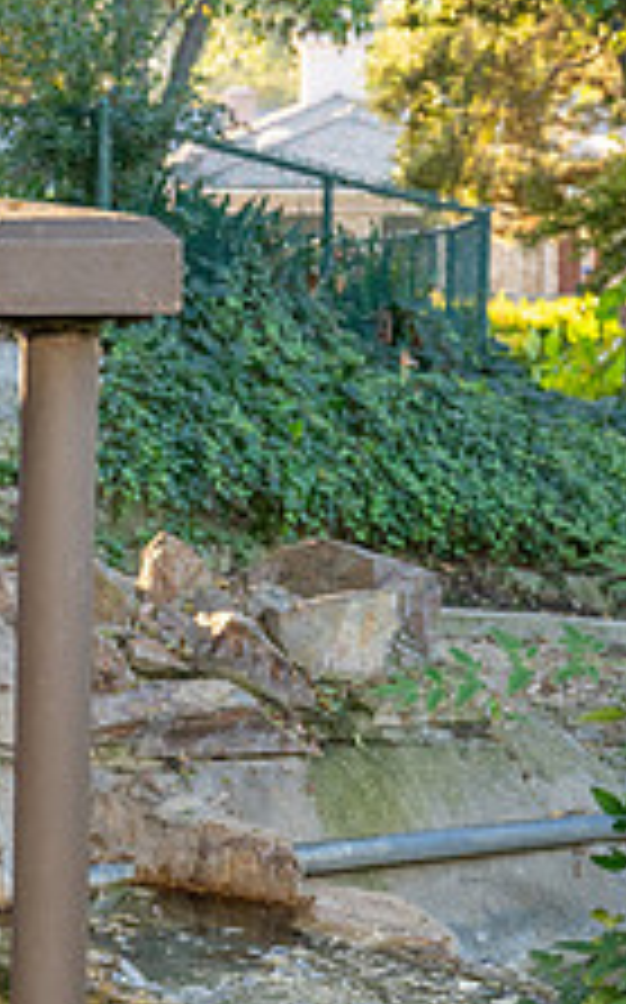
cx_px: -649
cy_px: 223
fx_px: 3227
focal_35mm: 118
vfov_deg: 17.6
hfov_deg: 10.2
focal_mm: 42
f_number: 4.5
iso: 400
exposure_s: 1/200
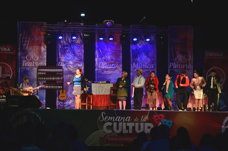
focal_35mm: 75
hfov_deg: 27.0
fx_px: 474
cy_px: 76
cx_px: 114
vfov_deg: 18.1
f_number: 1.8
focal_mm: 50
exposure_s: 1/250
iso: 320
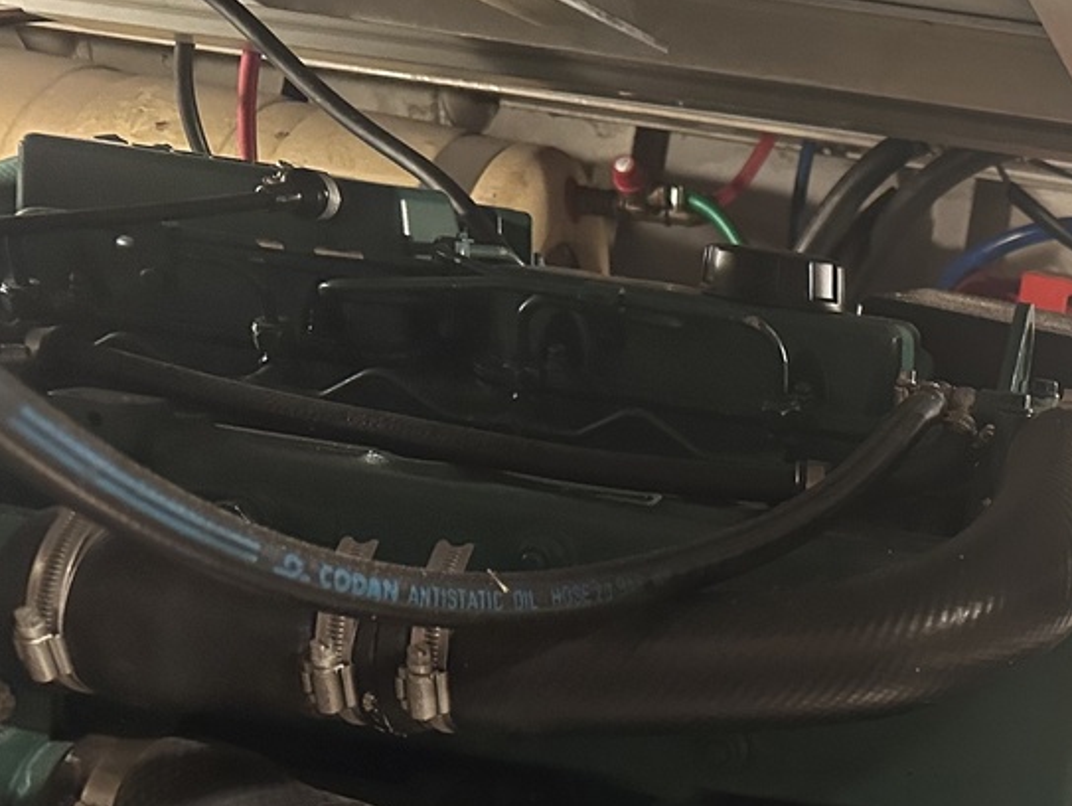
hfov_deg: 32.1
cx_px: 1169
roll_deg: -8.3
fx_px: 1642
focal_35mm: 53
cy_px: 755
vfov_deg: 26.5
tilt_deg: -15.7
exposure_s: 1/60
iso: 500
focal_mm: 6.86
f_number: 1.78
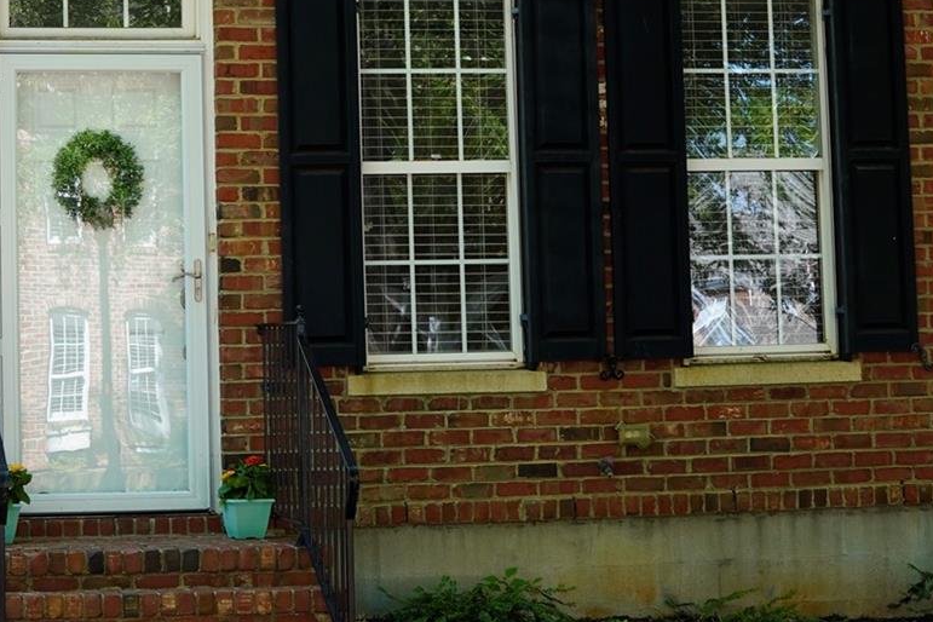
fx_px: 2655
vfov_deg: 13.2
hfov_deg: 19.8
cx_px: 248
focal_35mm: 102
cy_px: 16
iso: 100
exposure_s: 1/80
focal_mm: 25.7
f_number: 4
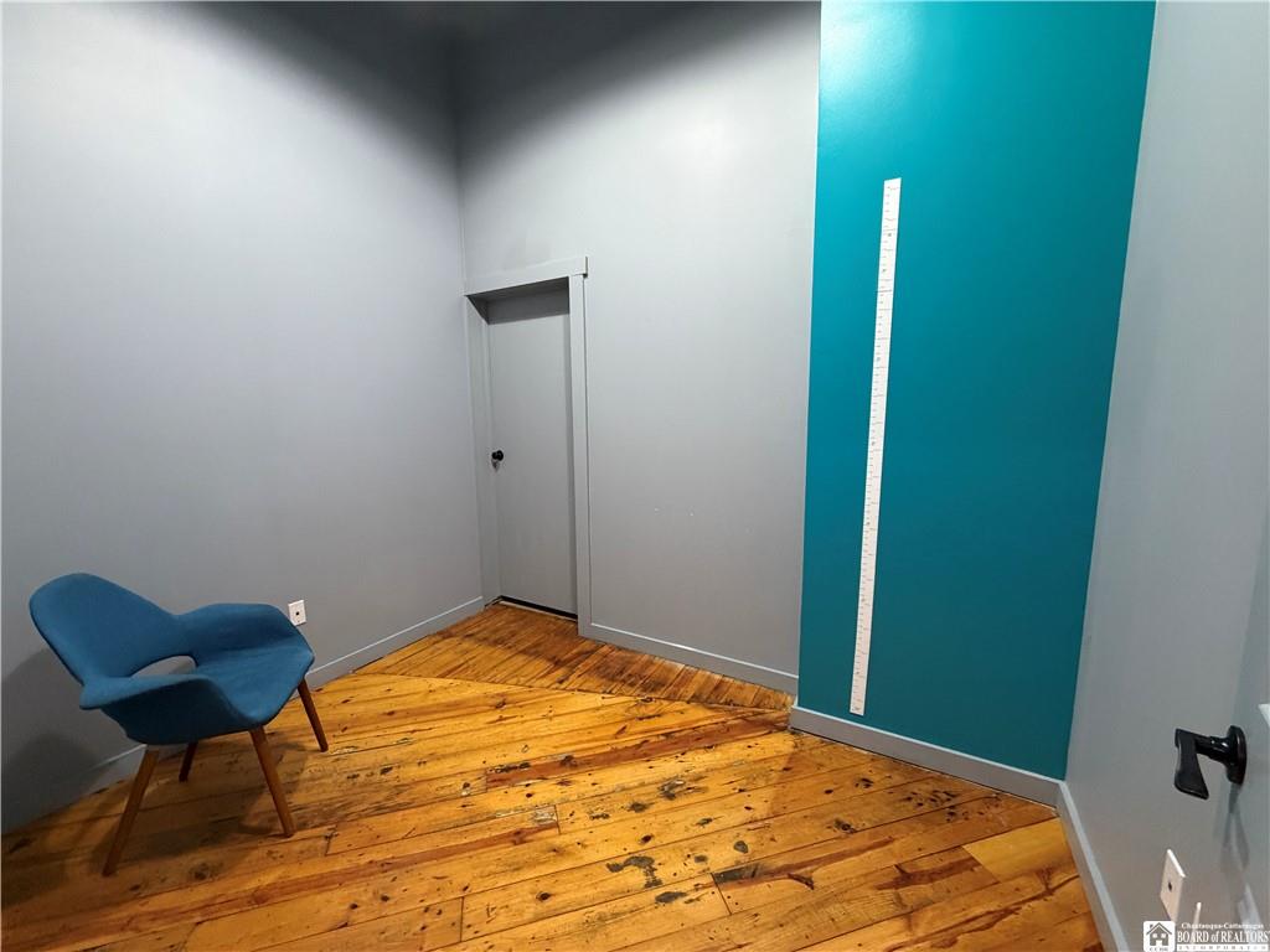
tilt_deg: -8.0
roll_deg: +0.9
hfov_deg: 102.1
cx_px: 635
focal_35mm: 14
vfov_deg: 85.7
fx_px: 514
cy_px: 476
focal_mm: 2.22
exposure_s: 1/60
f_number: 2.2
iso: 400
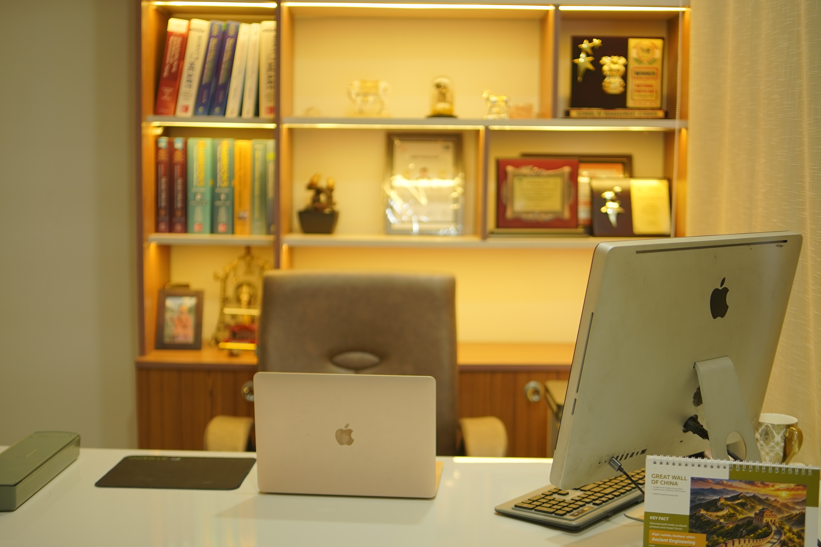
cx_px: 431
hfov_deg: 43.6
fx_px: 1026
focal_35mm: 45
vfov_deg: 29.9
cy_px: 270
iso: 250
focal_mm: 35
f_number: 1.8
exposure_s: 1/125
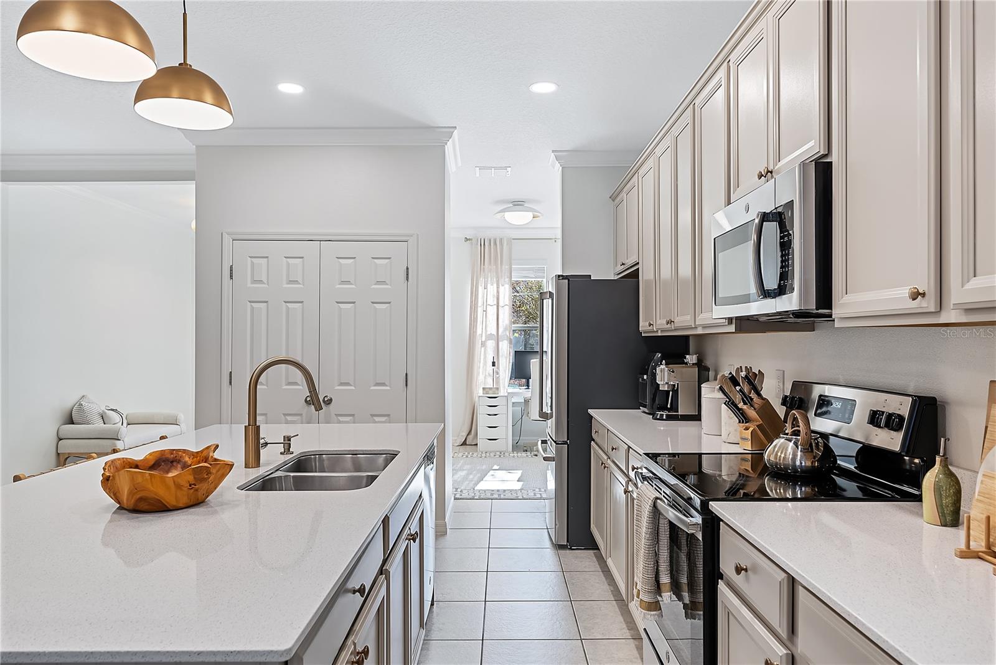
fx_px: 664
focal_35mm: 24
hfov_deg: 73.7
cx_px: 498
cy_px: 332
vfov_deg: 53.2
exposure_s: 1/1.67
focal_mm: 24
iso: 100
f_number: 8
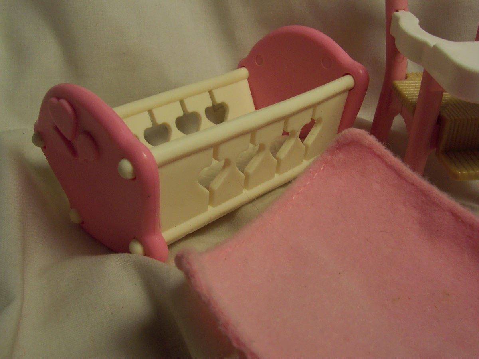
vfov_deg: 38.7
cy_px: 180
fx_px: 512
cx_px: 240
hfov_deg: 50.1
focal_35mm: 37
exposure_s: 1/180
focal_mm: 5.6
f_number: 5.6
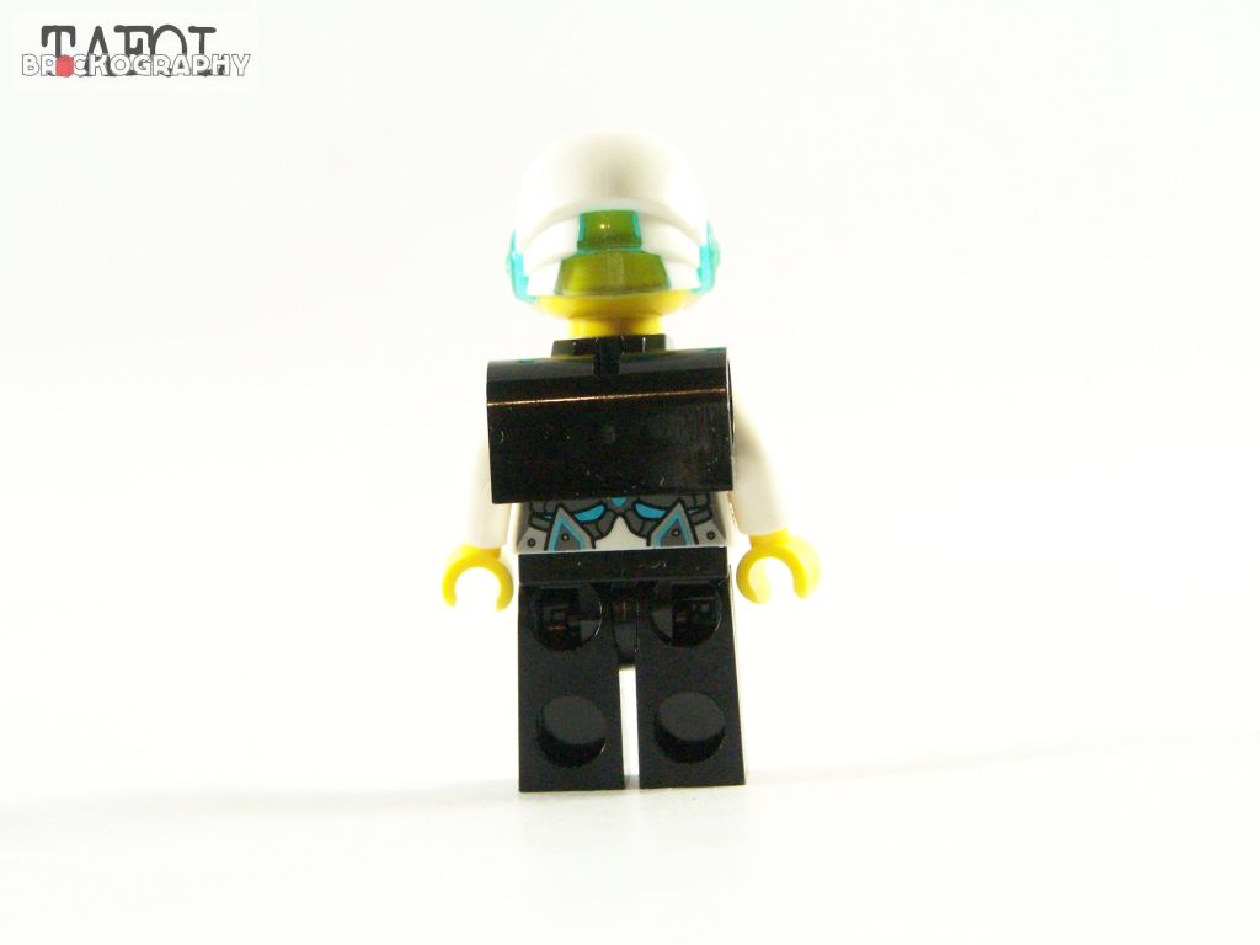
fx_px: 4259
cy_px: 472
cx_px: 630
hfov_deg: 16.8
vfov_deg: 12.7
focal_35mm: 117
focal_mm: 19.4
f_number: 3.6
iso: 400
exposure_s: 1/60
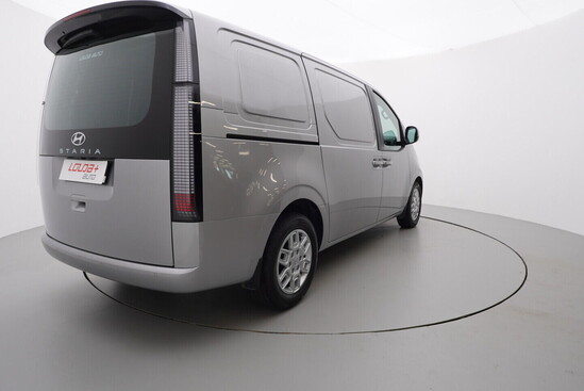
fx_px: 365
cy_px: 196
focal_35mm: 22
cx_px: 292
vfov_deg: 56.2
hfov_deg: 77.3
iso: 200
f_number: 5.6
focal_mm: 15
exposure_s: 1/80
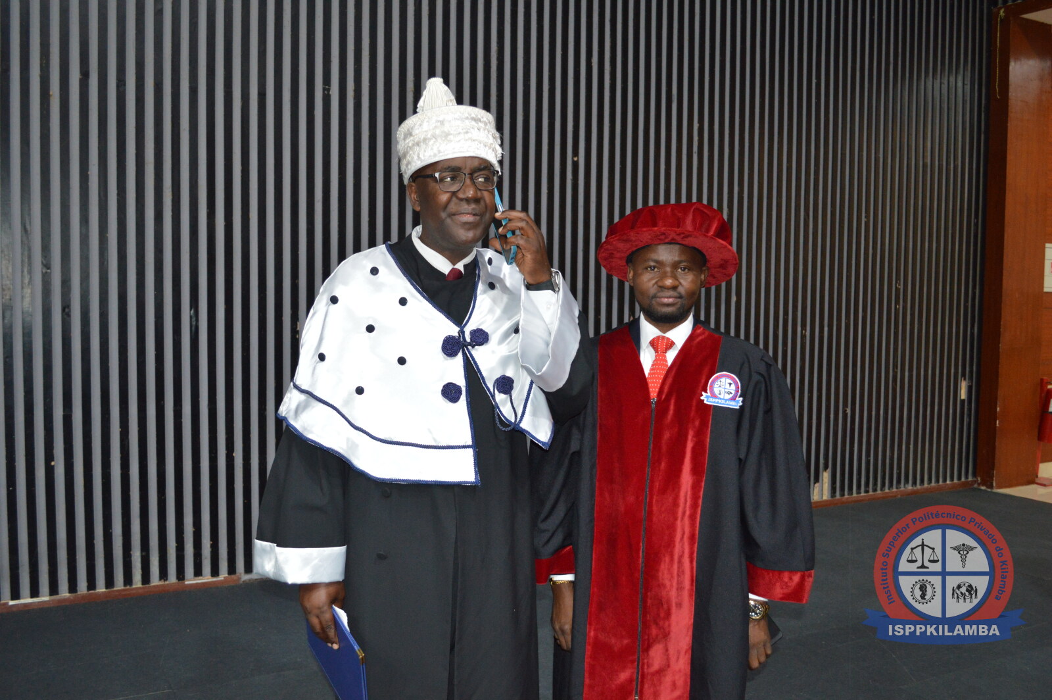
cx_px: 526
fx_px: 964
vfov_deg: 39.9
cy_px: 350
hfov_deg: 57.3
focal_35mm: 33
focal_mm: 22
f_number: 4
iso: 1100
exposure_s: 1/60
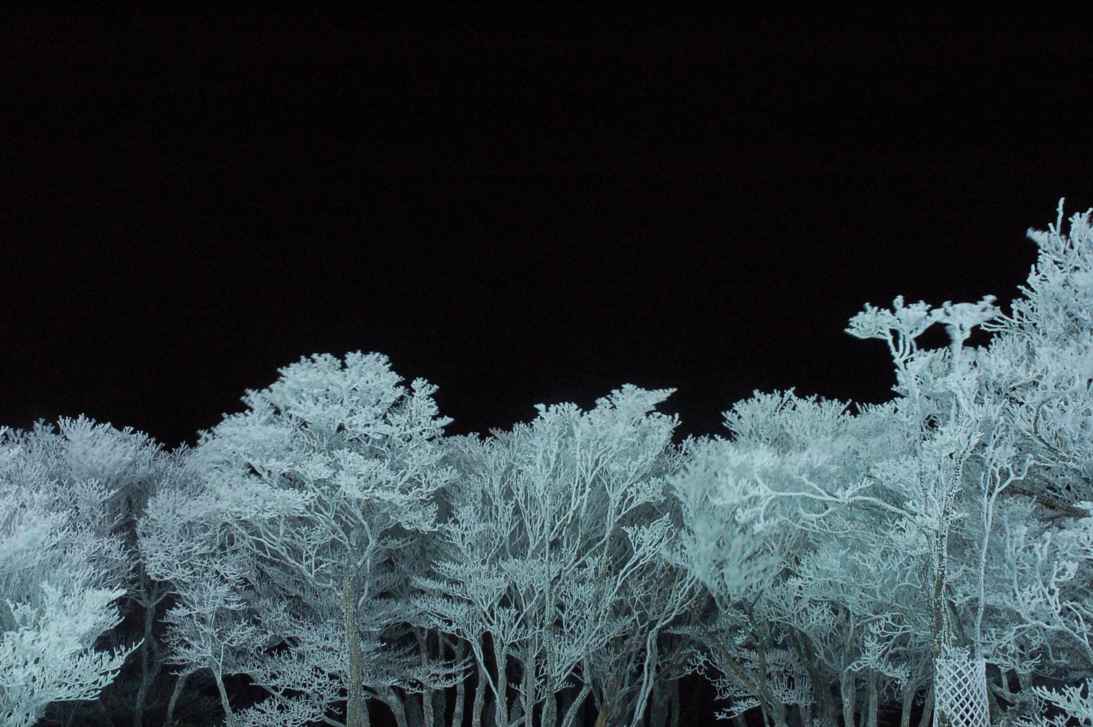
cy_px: 364
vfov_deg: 36.8
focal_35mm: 36
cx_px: 546
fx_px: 1092
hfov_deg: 53.2
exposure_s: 1.5
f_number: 16
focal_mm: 24
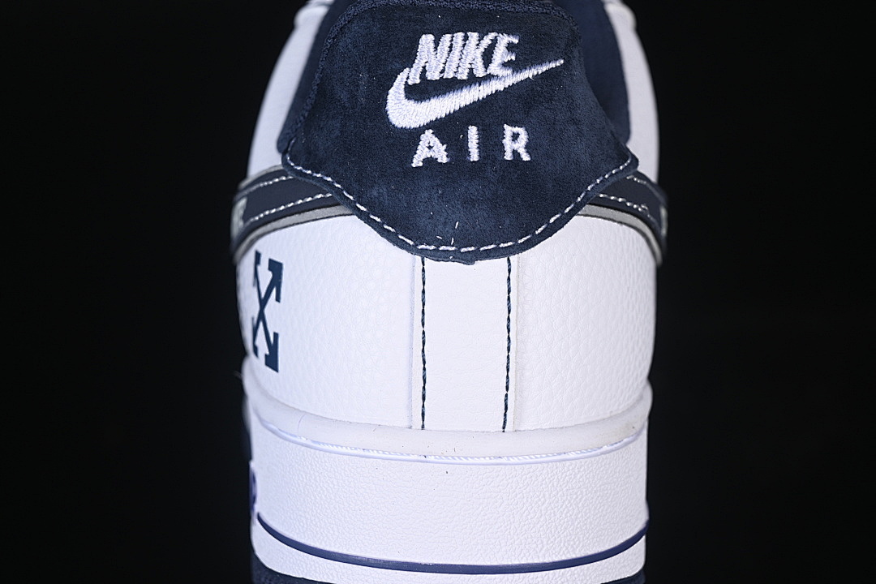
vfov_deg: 18.2
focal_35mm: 75
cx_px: 438
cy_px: 292
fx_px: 1825
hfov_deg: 27.0
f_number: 7.1
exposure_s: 1/80
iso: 160
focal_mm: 50
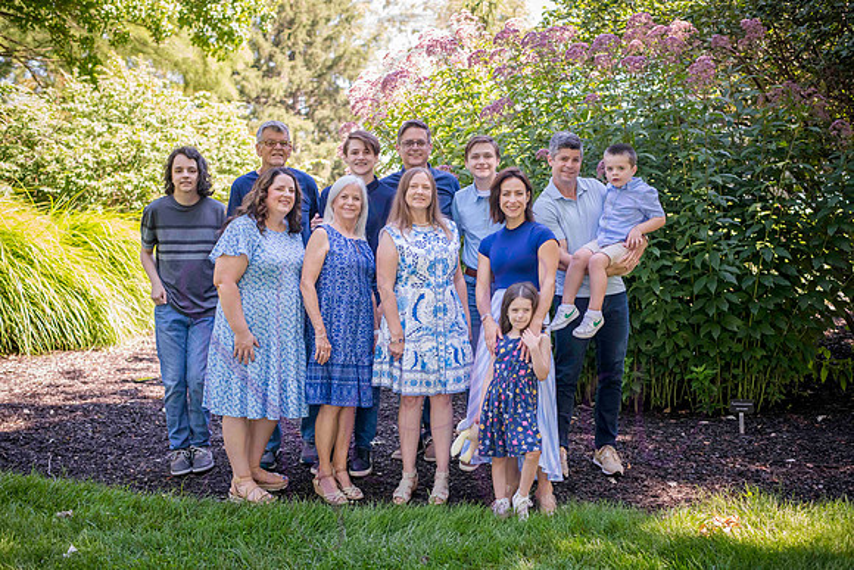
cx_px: 427
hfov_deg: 39.6
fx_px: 1186
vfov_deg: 27.0
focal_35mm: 50
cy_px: 285
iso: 400
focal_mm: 50
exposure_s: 1/320
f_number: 3.2
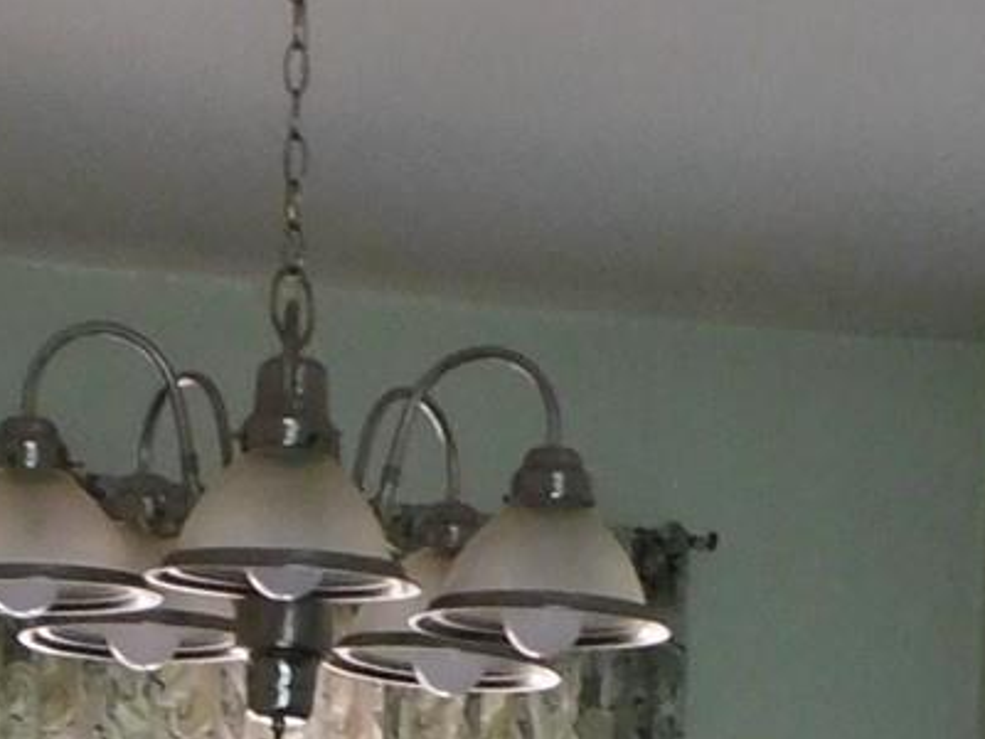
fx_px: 3500
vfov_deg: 10.3
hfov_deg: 16.0
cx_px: 382
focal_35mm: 123
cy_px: 1848
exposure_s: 1/30
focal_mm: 4.3
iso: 320
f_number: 3.3
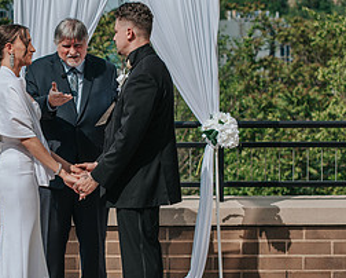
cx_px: 76
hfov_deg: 17.6
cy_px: 134
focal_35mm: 108
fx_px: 1107
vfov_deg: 14.3
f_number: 3.2
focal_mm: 50
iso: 100
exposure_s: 1/2000
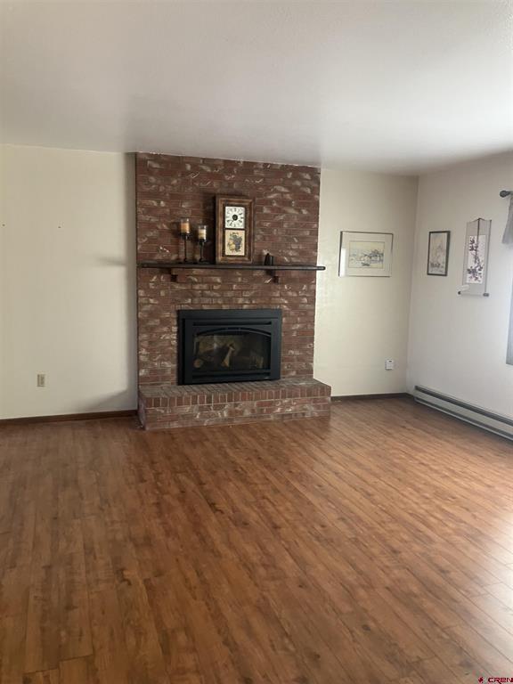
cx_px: 256
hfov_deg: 49.7
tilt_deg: -6.0
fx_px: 553
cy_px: 342
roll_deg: -1.1
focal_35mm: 28
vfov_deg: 63.4
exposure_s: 1/92
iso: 80
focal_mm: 3.99
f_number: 1.8
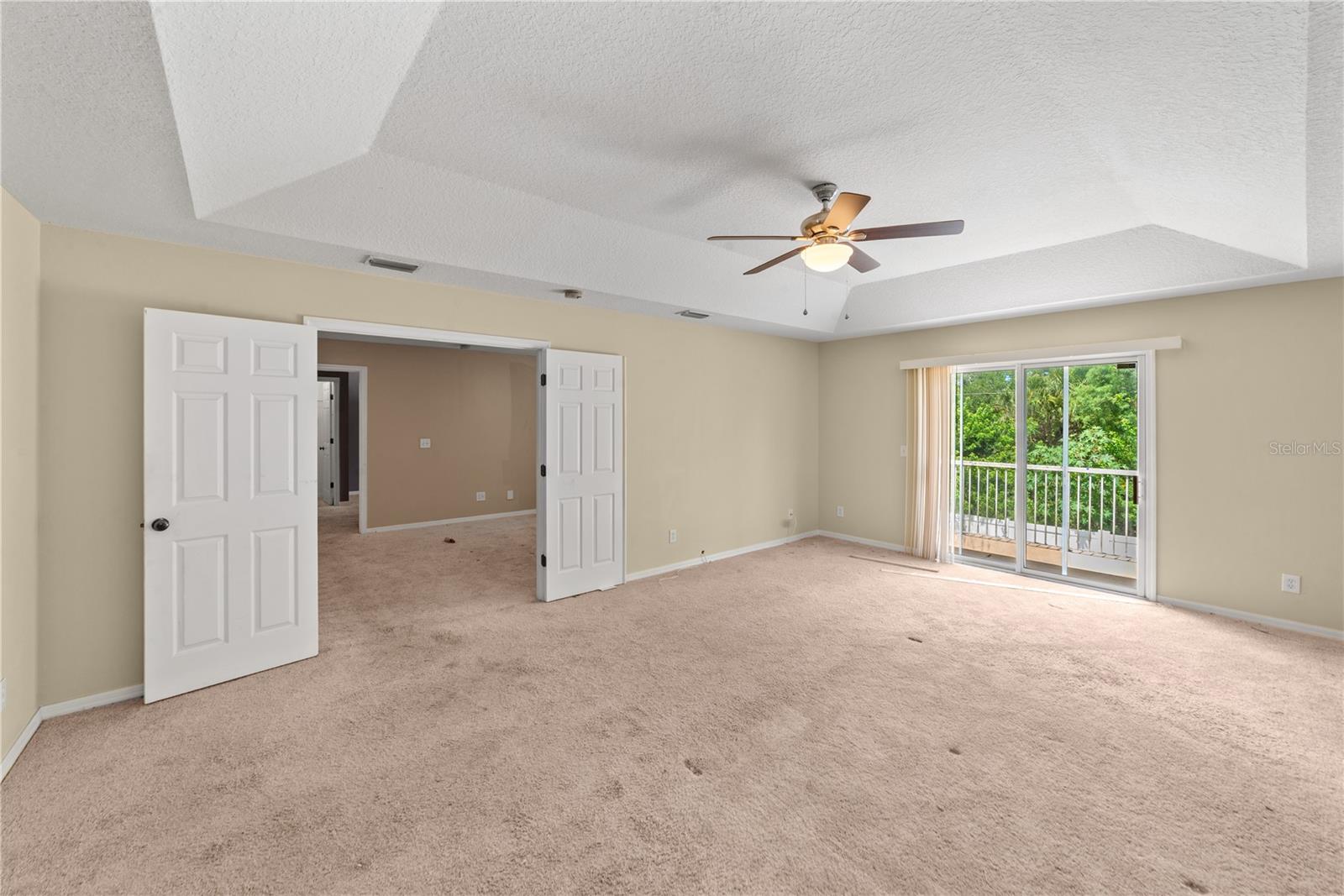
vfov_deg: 81.2
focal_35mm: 14
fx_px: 523
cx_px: 672
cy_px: 448
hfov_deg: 104.2
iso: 160
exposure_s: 1/2.5
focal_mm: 14
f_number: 11
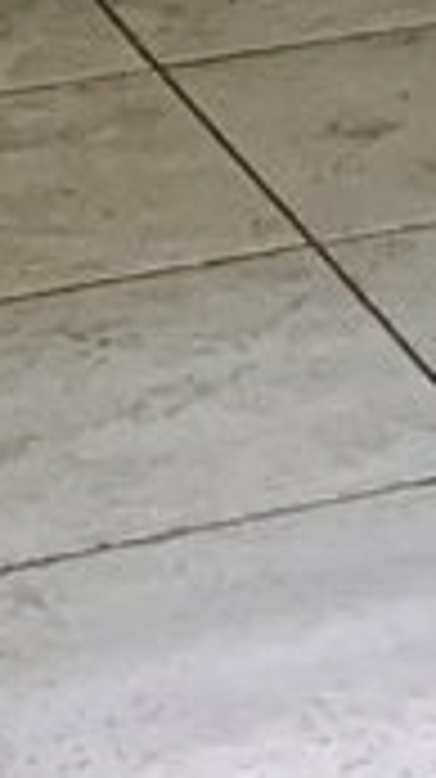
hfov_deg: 4.9
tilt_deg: -4.3
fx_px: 4862
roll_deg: -0.3
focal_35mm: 236
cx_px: 1344
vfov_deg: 8.3
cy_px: -1124
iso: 100
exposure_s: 1/60
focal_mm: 4.25
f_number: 1.8
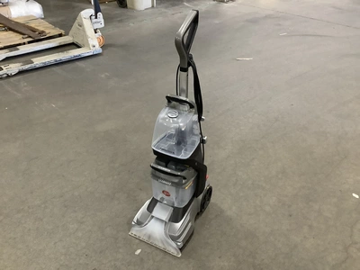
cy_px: 135
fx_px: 322
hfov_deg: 58.4
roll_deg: -0.9
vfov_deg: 45.4
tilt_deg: -34.2
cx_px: 180
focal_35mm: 31
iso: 400
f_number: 2.4
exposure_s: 1/40
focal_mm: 3.3
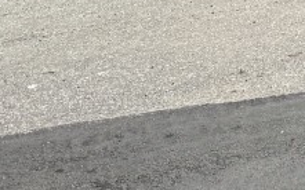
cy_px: -465
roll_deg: +2.7
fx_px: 1379
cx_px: 747
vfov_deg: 6.8
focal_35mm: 166
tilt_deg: +2.8
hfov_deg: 10.7
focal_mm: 6.76
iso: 80
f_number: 1.78
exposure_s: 1/3759
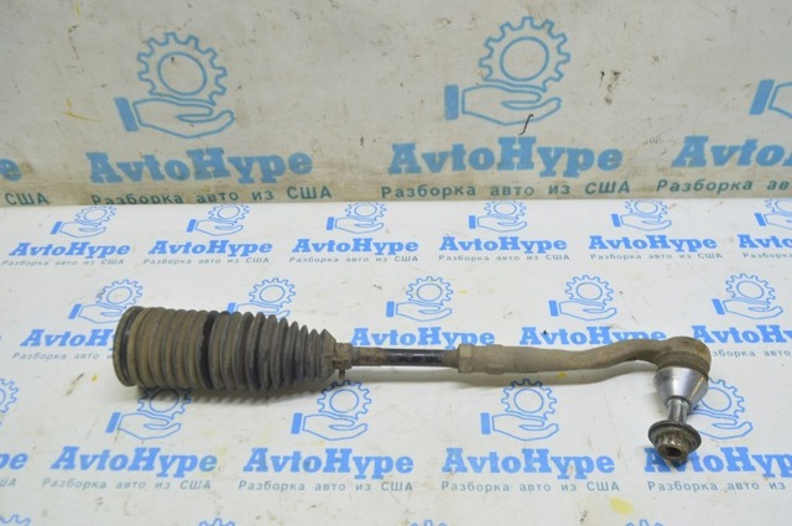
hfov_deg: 59.6
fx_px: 692
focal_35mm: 32
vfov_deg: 41.6
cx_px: 396
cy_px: 263
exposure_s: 1/20
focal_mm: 21
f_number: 5.6
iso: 400
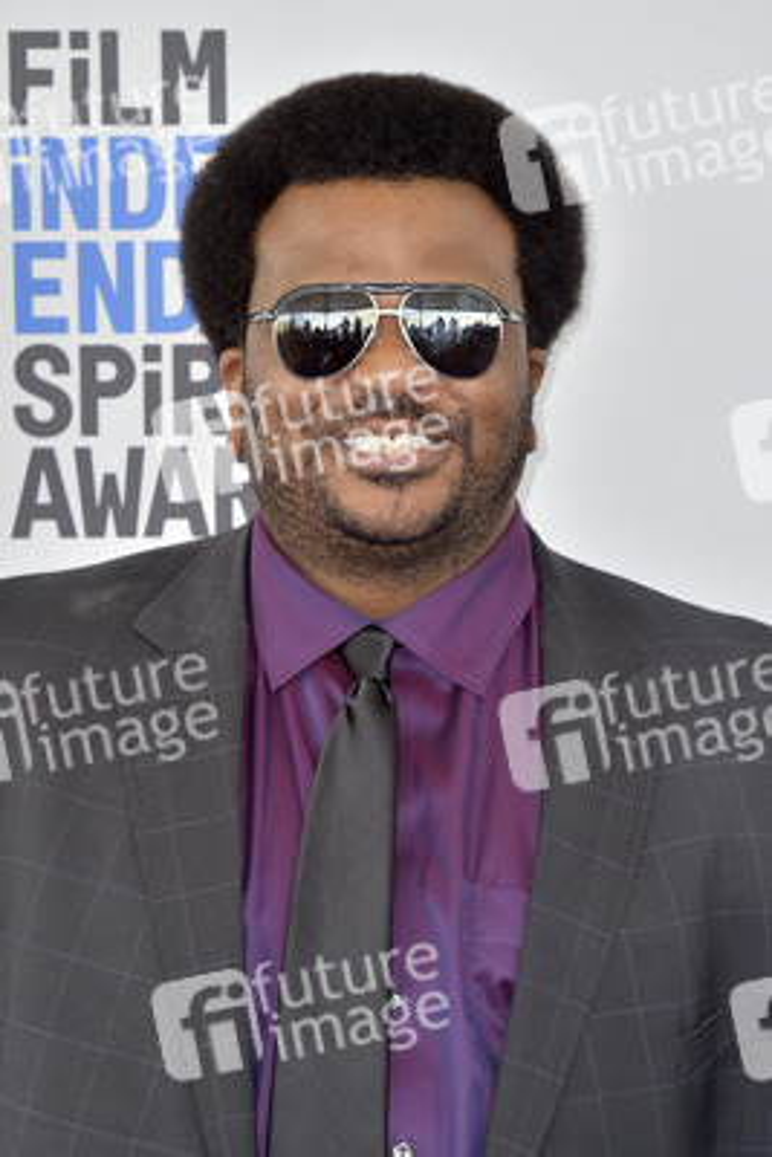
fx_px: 5302
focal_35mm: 165
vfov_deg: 12.4
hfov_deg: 8.3
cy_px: 578
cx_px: 386
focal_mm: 165
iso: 500
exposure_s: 1/320
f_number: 6.3
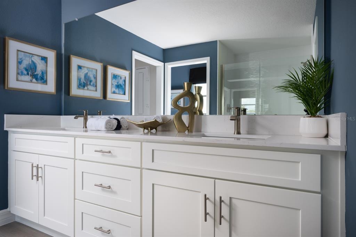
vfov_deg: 56.1
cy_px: 118
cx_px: 178
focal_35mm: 22
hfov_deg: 77.3
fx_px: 222
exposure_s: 1/13
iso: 125
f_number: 8
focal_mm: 22.5
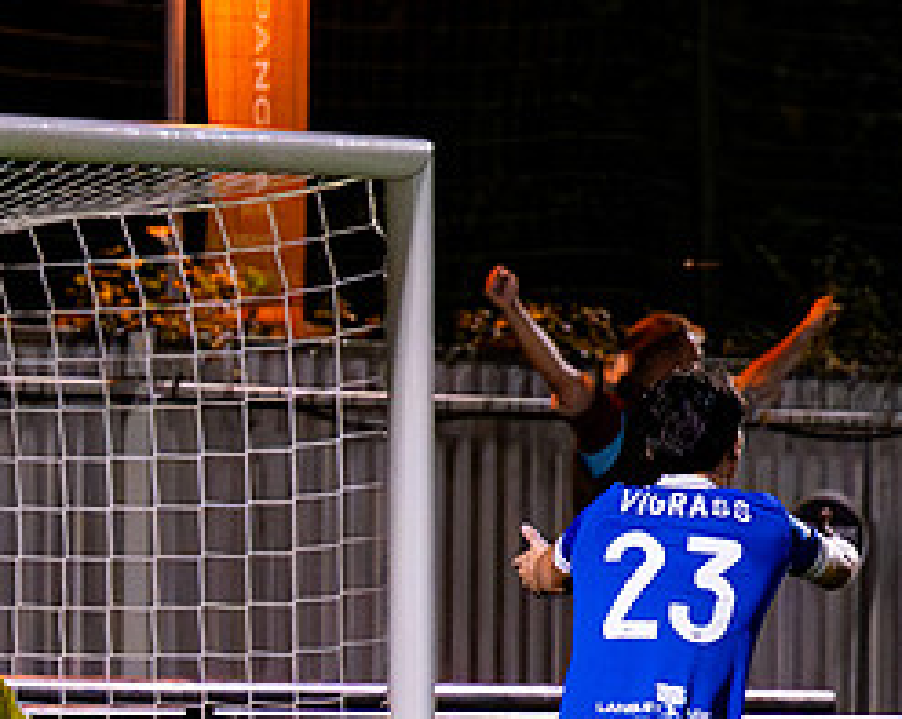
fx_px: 17172
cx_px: -749
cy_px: 710
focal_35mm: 644
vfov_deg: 2.4
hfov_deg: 3.0
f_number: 2.8
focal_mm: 120
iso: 6400
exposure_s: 1/1250
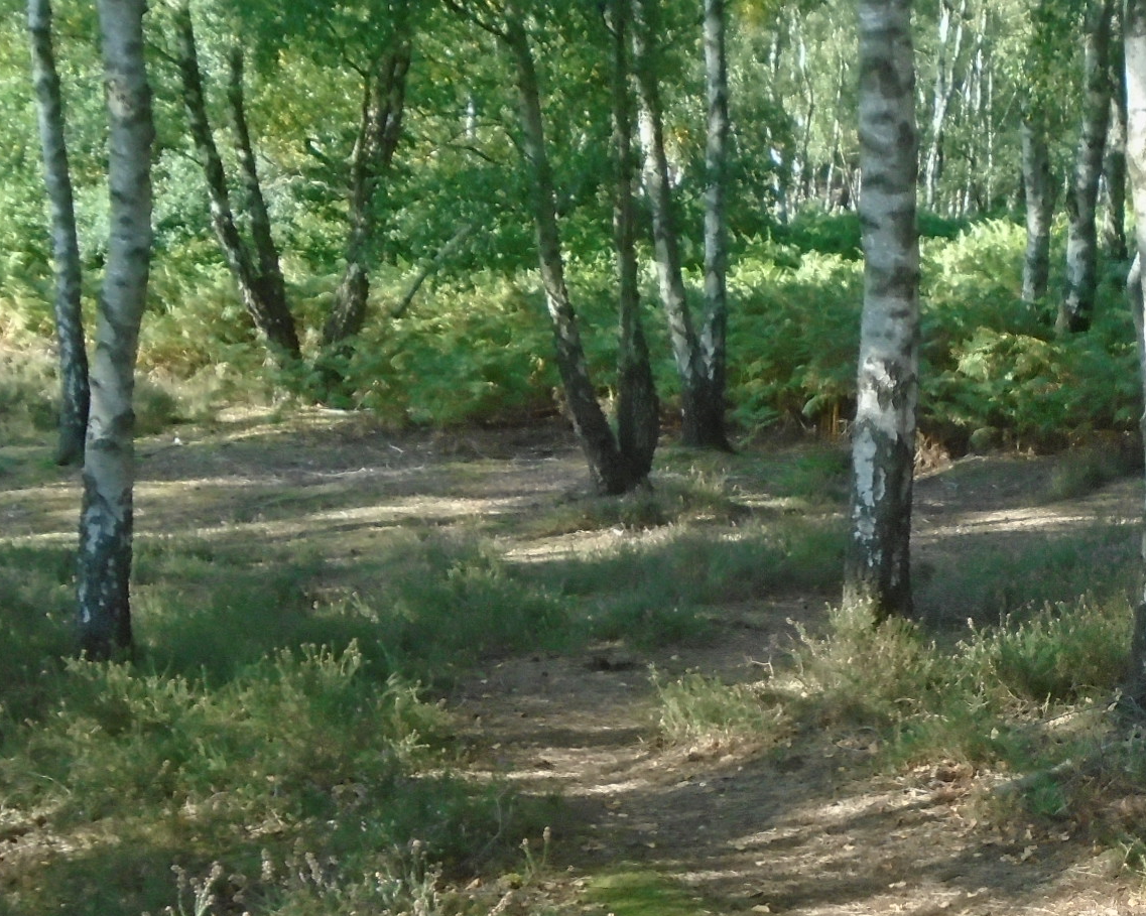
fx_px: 2340
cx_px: 1085
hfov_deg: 26.4
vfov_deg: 22.0
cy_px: 657
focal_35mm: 69
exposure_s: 1/250
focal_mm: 5.5
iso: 320
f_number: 3.5
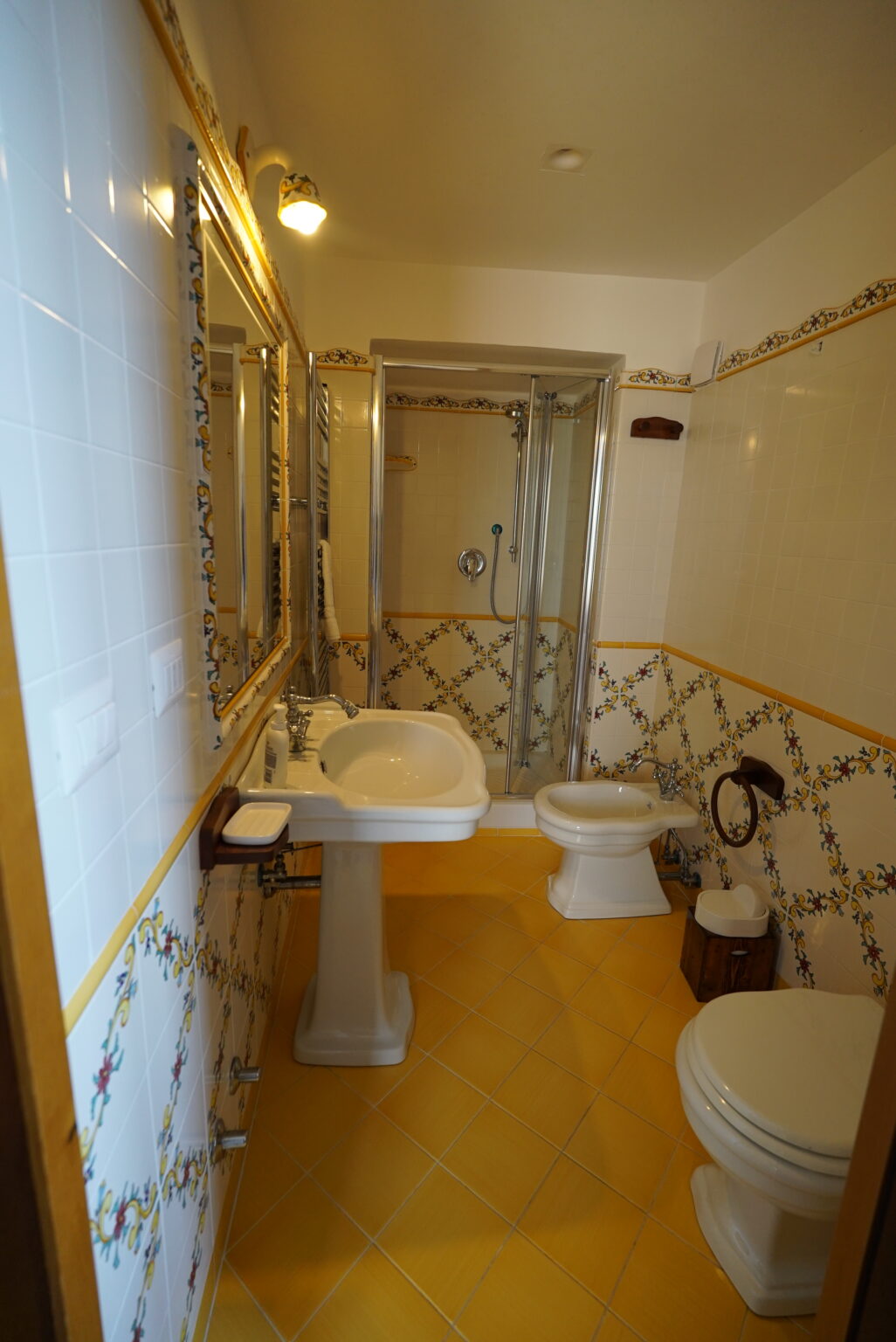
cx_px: 448
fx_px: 615
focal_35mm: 16
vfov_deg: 94.9
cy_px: 671
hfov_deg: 72.1
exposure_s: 1/160
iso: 1000
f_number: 4
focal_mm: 16.5
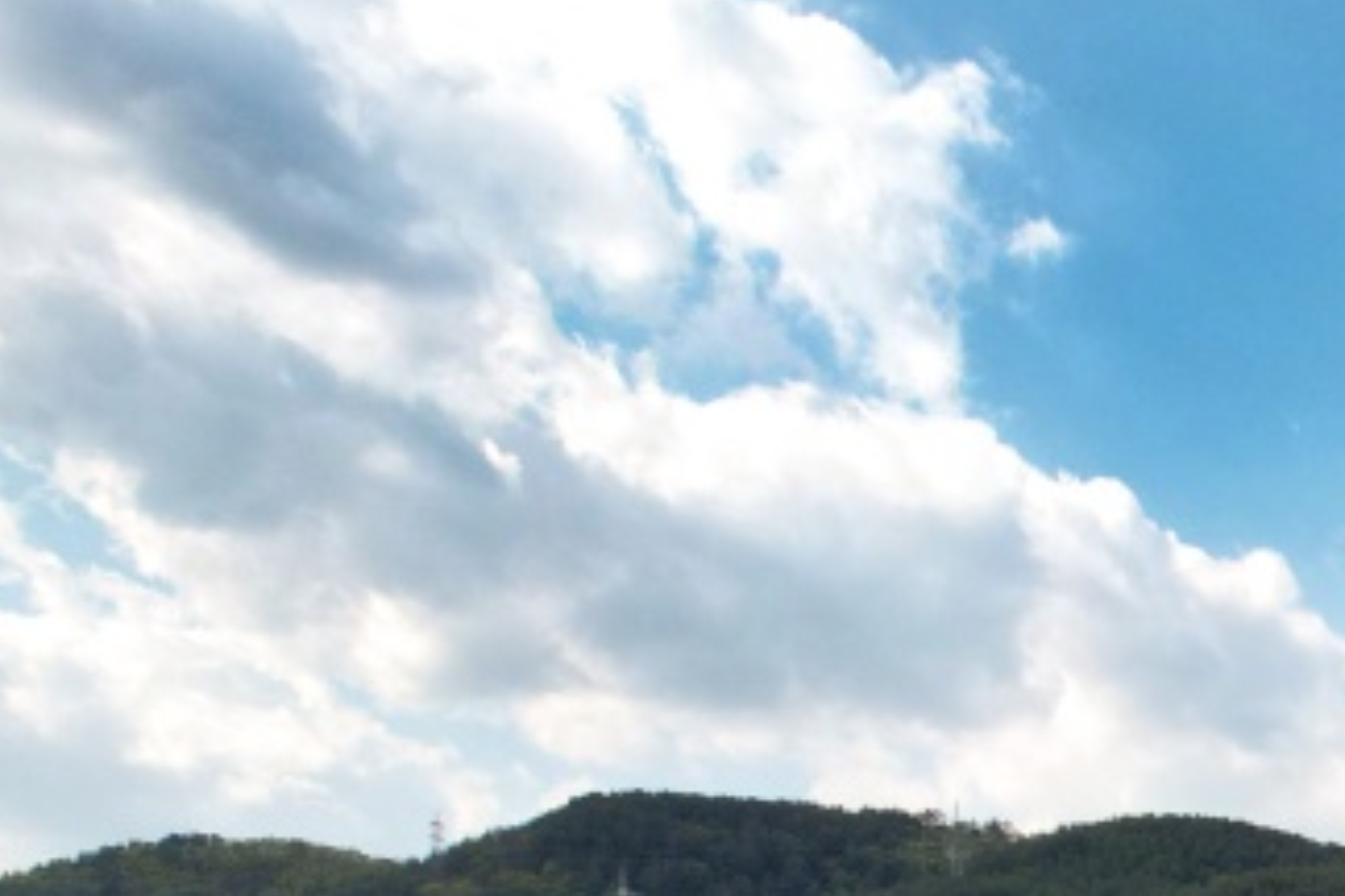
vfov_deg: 18.0
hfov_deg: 24.1
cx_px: 1947
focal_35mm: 68
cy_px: 1329
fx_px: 2540
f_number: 2.8
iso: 100
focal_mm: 8.38
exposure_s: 1/1500
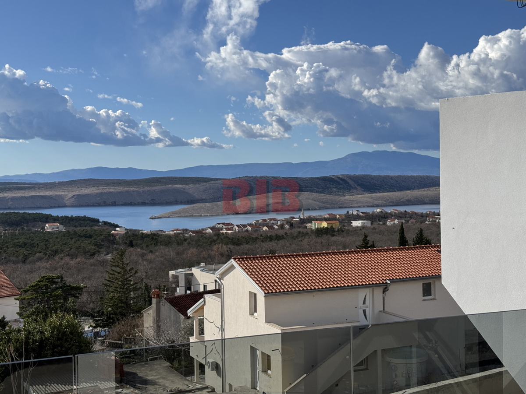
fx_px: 729
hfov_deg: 39.7
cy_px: 197
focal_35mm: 48
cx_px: 263
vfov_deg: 30.3
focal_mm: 6.76
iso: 64
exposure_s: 1/6410
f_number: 1.78
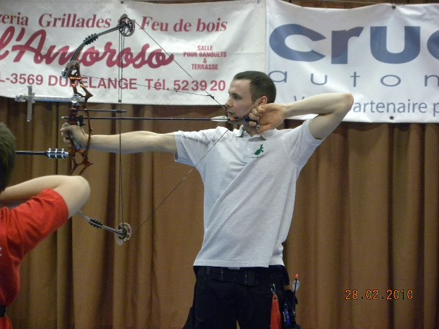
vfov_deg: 5.1
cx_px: 220
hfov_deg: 6.8
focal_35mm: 291
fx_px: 3690
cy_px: 164
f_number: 4.5
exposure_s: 1/22.1
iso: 400
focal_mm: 51.8
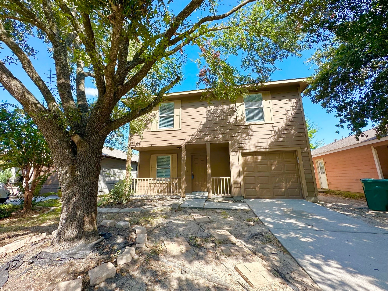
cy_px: 146
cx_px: 194
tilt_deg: +12.1
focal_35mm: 14
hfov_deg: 102.1
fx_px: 157
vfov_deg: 85.7
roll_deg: +0.6
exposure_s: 1/567
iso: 40
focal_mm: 2.22
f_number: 2.2
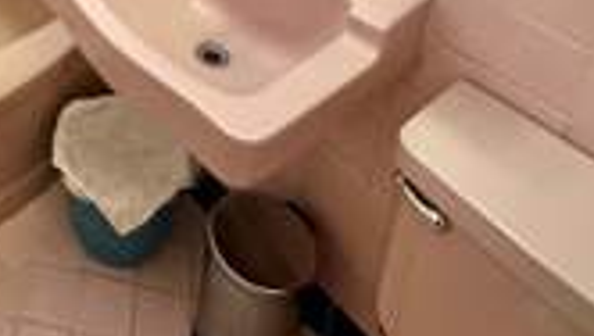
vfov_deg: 20.5
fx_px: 694
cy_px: -247
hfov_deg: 42.4
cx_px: 57
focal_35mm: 44
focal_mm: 2.22
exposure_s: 1/120
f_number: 2.2
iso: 250
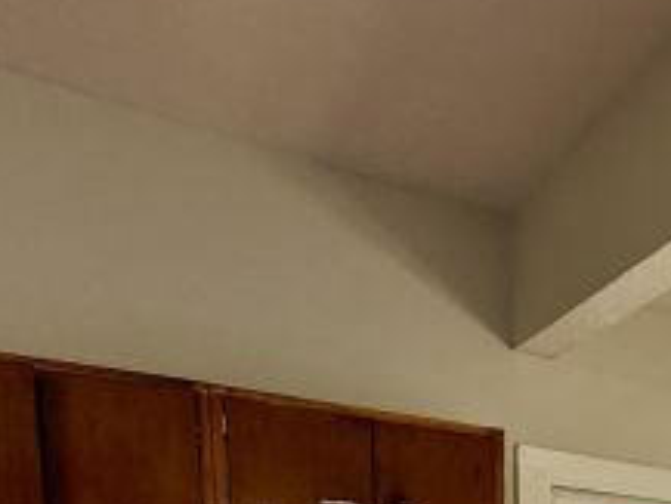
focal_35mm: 43
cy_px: 727
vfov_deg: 26.1
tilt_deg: -6.0
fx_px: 834
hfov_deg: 37.5
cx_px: 719
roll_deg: -1.1
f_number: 2.2
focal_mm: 2.22
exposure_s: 1/120
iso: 200
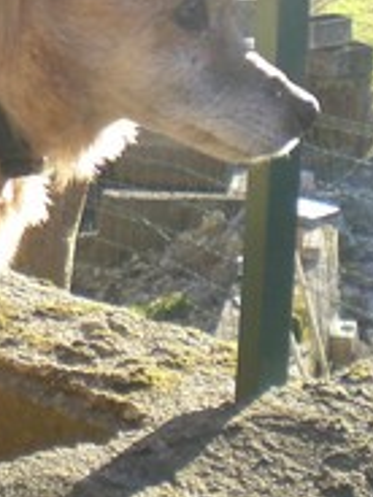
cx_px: -216
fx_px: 1896
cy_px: -16
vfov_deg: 14.7
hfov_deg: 10.8
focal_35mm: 132
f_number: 3.1
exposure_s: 1/125
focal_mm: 6.3
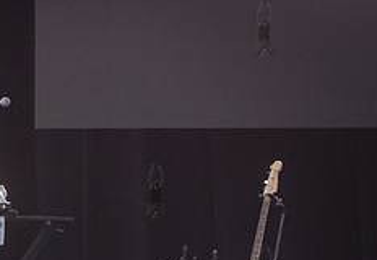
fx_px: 6414
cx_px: -134
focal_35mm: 606
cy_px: 235
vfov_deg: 2.3
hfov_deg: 3.4
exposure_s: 1/250
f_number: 4.5
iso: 3200
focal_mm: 200
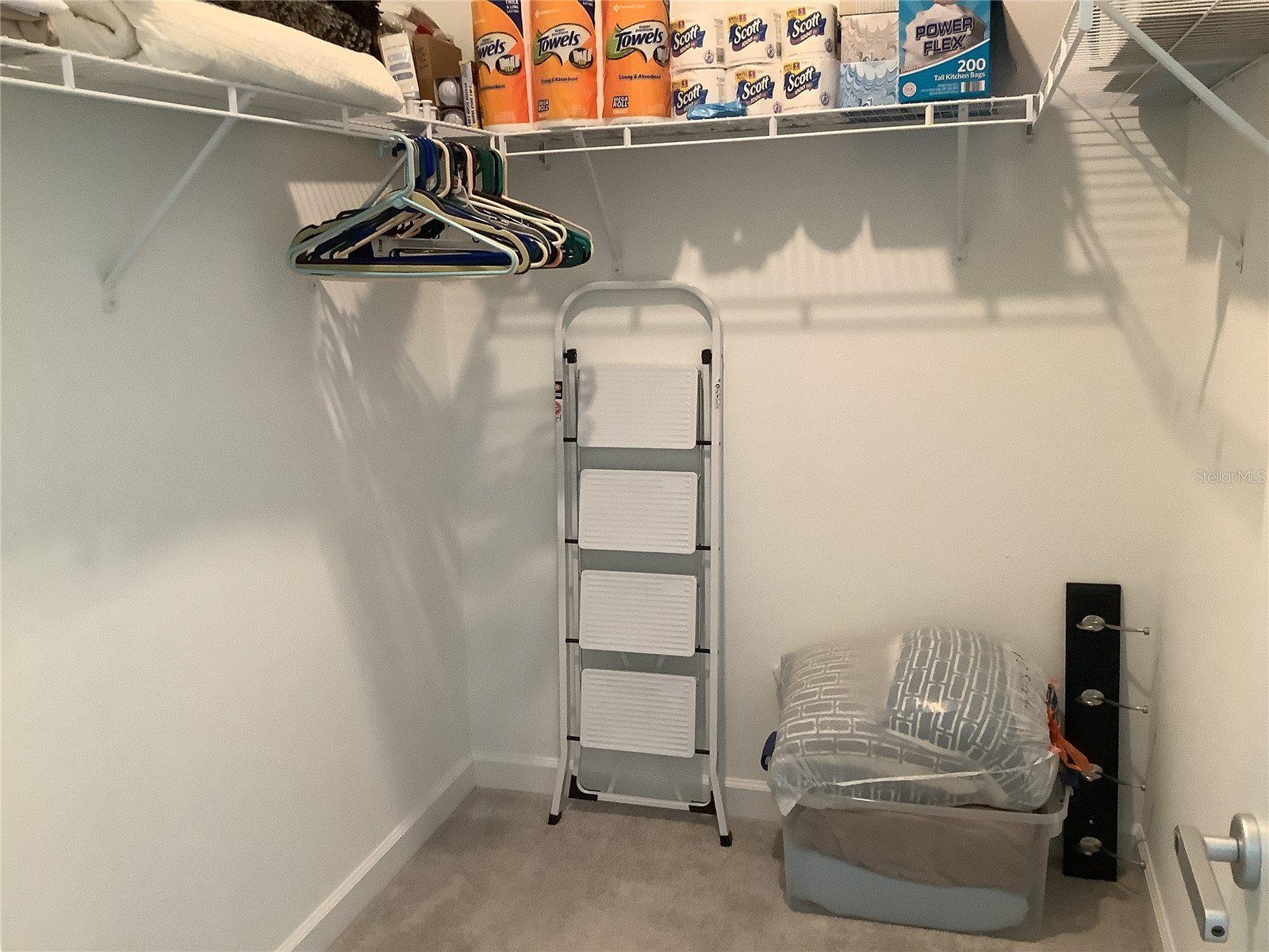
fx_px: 1136
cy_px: 476
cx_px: 634
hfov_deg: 58.4
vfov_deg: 45.4
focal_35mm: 31
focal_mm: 3.3
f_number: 2.4
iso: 250
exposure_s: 1/60
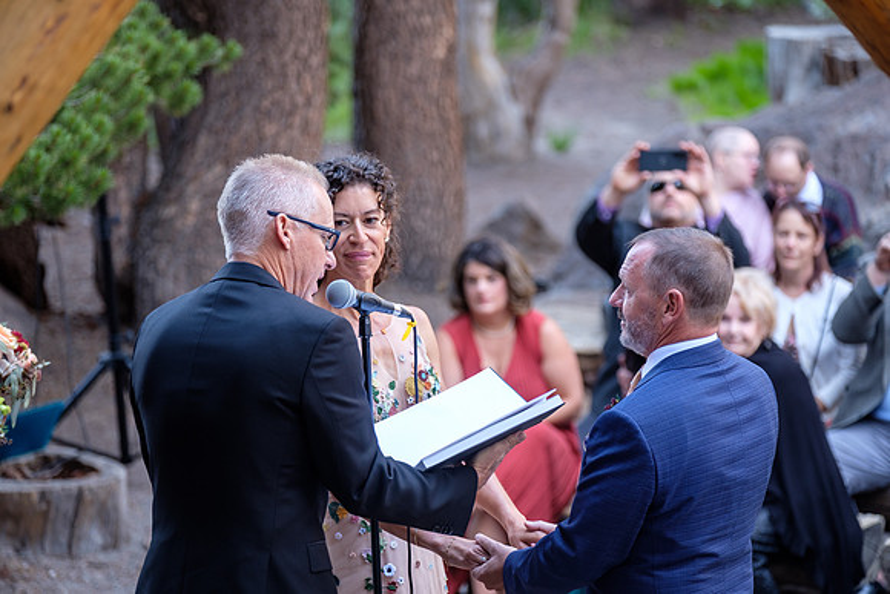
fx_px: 3932
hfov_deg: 12.9
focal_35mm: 159
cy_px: 297
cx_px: 445
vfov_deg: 8.6
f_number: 2.8
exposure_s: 1/40
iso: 200
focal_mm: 106
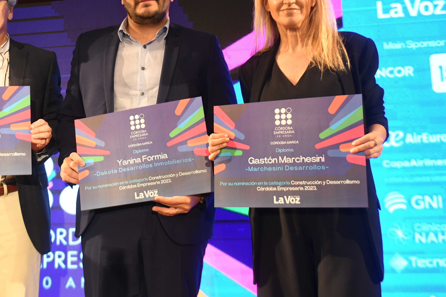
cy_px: 111
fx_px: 607
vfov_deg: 27.4
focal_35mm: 49
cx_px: 159
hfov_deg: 40.0
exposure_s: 1/200
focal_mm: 32
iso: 1600
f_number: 3.5
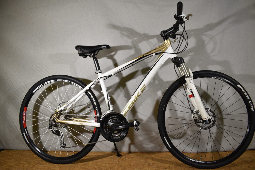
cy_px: 85
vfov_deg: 47.9
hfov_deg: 67.4
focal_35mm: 27
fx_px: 191
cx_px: 128
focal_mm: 18
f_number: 4.5
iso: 400
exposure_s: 1/80
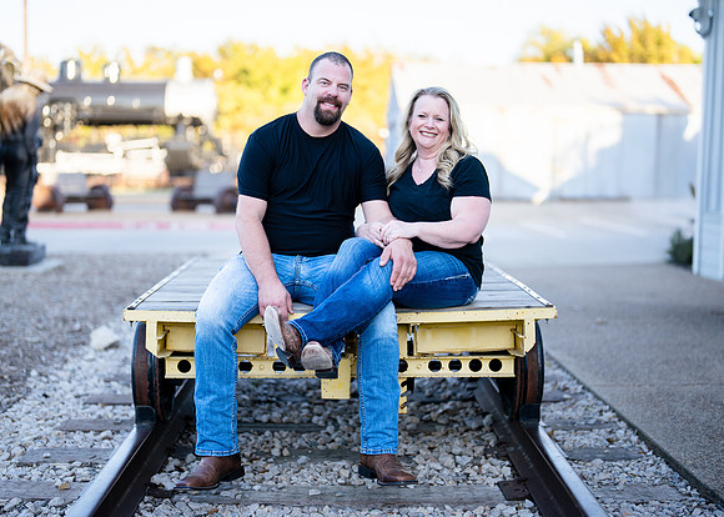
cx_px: 353
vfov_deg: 25.4
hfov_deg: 35.1
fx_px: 1144
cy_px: 250
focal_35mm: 56
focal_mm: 50
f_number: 1.2
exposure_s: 1/1250
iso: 100
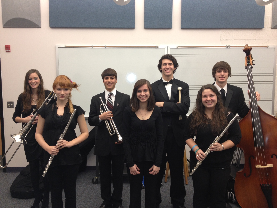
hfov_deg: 52.6
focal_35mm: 35
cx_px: 138
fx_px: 280
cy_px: 104
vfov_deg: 40.7
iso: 100
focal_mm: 4.28
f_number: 2.4
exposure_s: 1/20
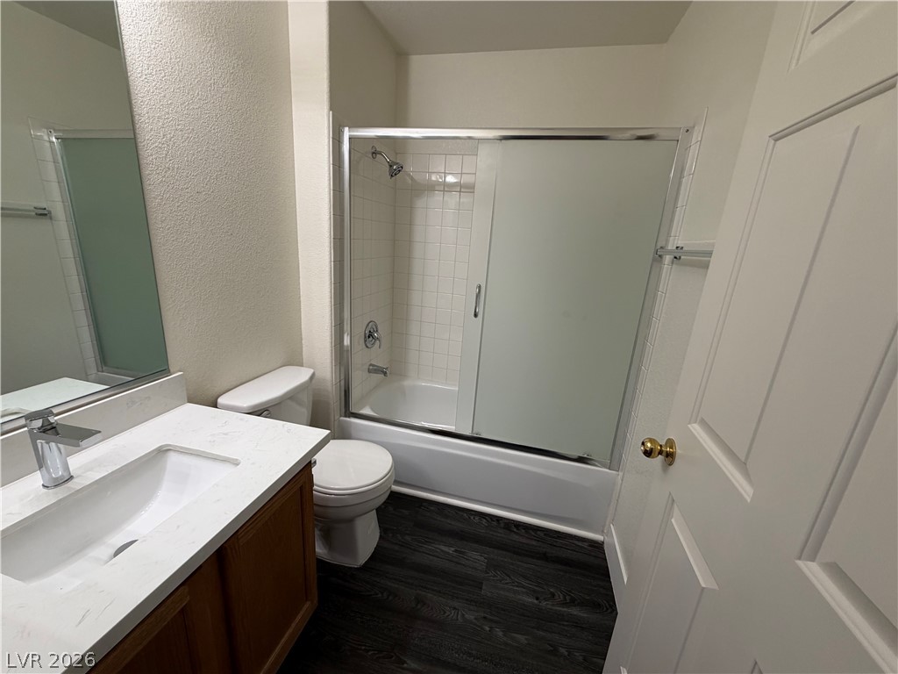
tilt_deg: -13.3
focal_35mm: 14
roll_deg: -3.2
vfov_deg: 85.7
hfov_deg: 102.1
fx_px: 363
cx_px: 449
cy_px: 337
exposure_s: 1/120
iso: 160
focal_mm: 2.22
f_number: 2.2
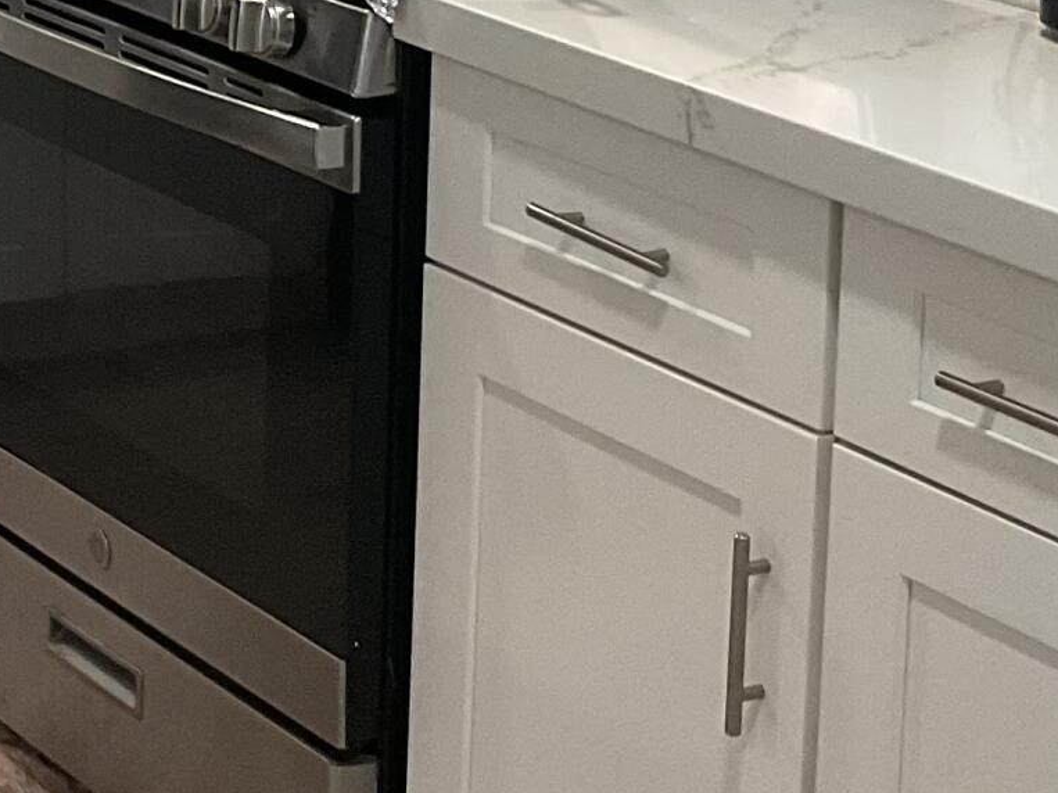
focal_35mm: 114
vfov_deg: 12.1
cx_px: -444
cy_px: -561
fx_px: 3484
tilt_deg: -4.5
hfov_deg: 16.1
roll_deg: -1.9
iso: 50
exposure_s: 1/60
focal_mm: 3
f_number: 1.8
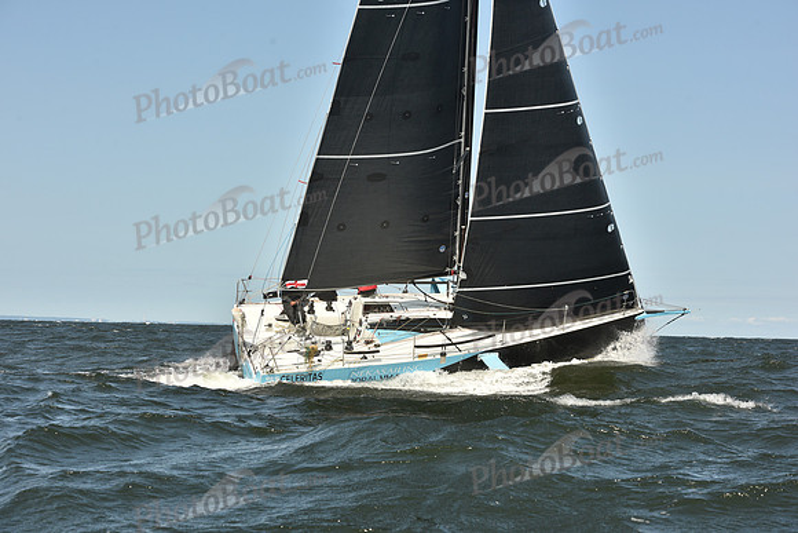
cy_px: 266
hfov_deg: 25.4
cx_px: 399
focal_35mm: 80
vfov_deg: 17.1
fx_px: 1774
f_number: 9
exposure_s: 1/800
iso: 250
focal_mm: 80
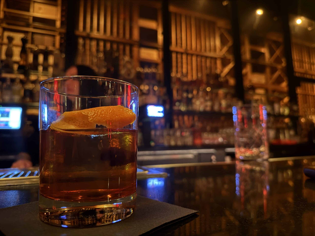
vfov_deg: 56.8
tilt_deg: +6.6
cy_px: 118
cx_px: 158
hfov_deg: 71.6
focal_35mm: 24
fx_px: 218
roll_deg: +0.8
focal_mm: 6.76
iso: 2500
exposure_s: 1/9
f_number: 1.78
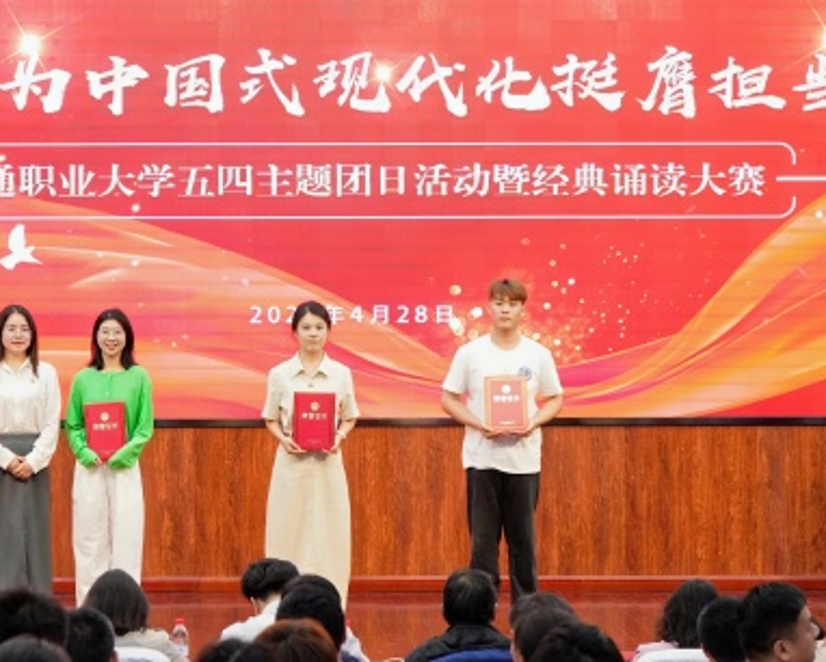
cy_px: 287
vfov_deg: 12.7
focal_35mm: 122
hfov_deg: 15.8
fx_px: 2984
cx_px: 352
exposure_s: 1/100
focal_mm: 70
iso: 3200
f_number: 5
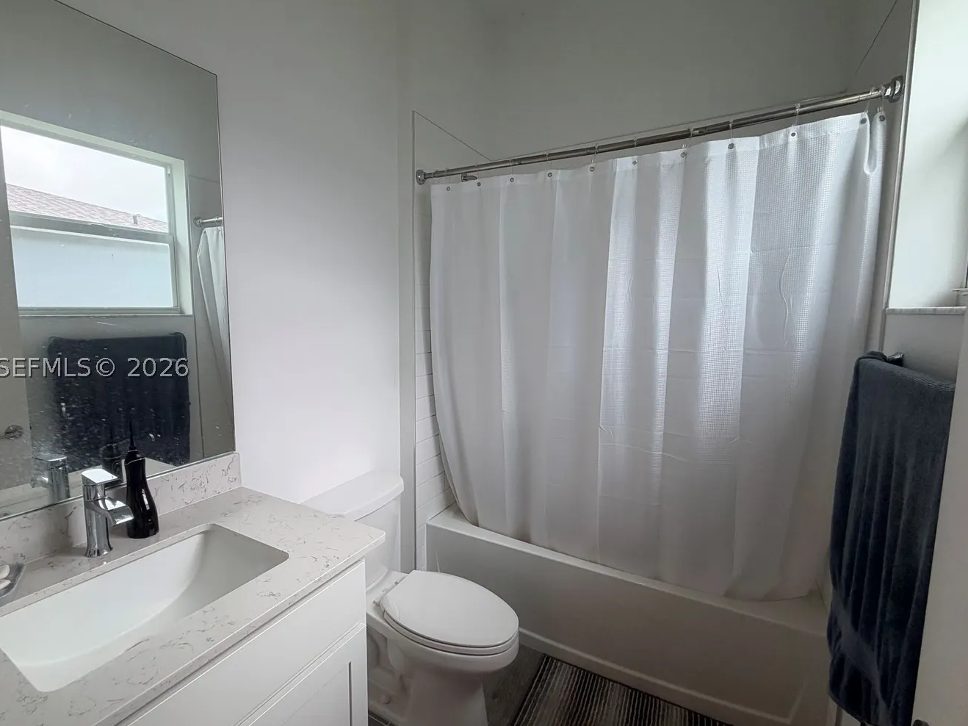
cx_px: 414
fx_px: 475
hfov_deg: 90.4
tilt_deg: -6.6
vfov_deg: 74.7
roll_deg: +0.4
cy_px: 367
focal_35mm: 17
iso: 80
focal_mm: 2.22
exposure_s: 1/120
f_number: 2.2
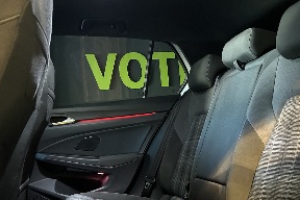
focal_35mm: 39
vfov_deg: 34.0
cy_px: 126
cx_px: 155
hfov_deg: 49.5
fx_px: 325
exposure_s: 1/30
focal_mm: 5.7
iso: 800
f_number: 1.5
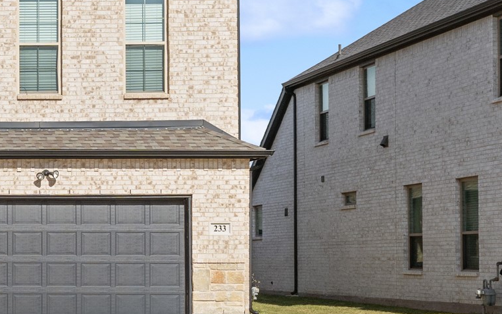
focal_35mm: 87
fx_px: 1190
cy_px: 214
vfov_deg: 15.0
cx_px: -114
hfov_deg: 21.9
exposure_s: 1/1250
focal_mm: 30
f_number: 9
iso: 320
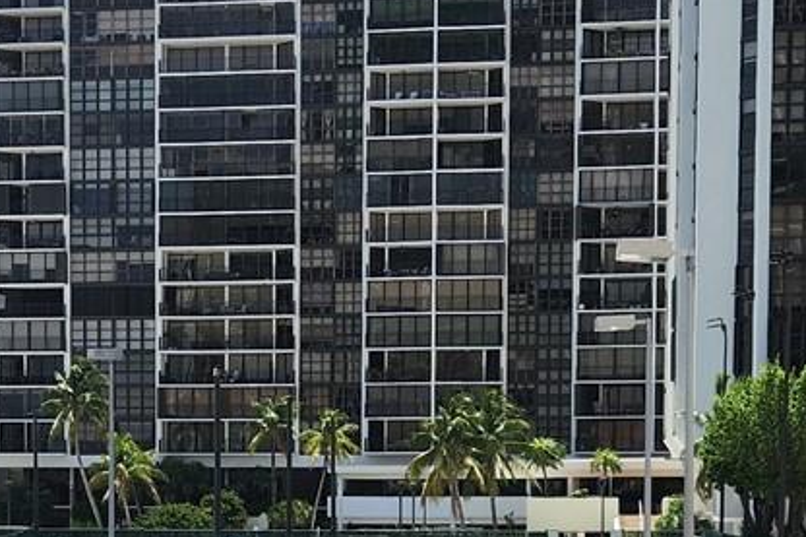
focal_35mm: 92
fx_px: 2059
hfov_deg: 21.9
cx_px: 194
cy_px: 564
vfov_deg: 14.6
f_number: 1.8
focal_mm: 5.4
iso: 20
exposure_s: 1/2600
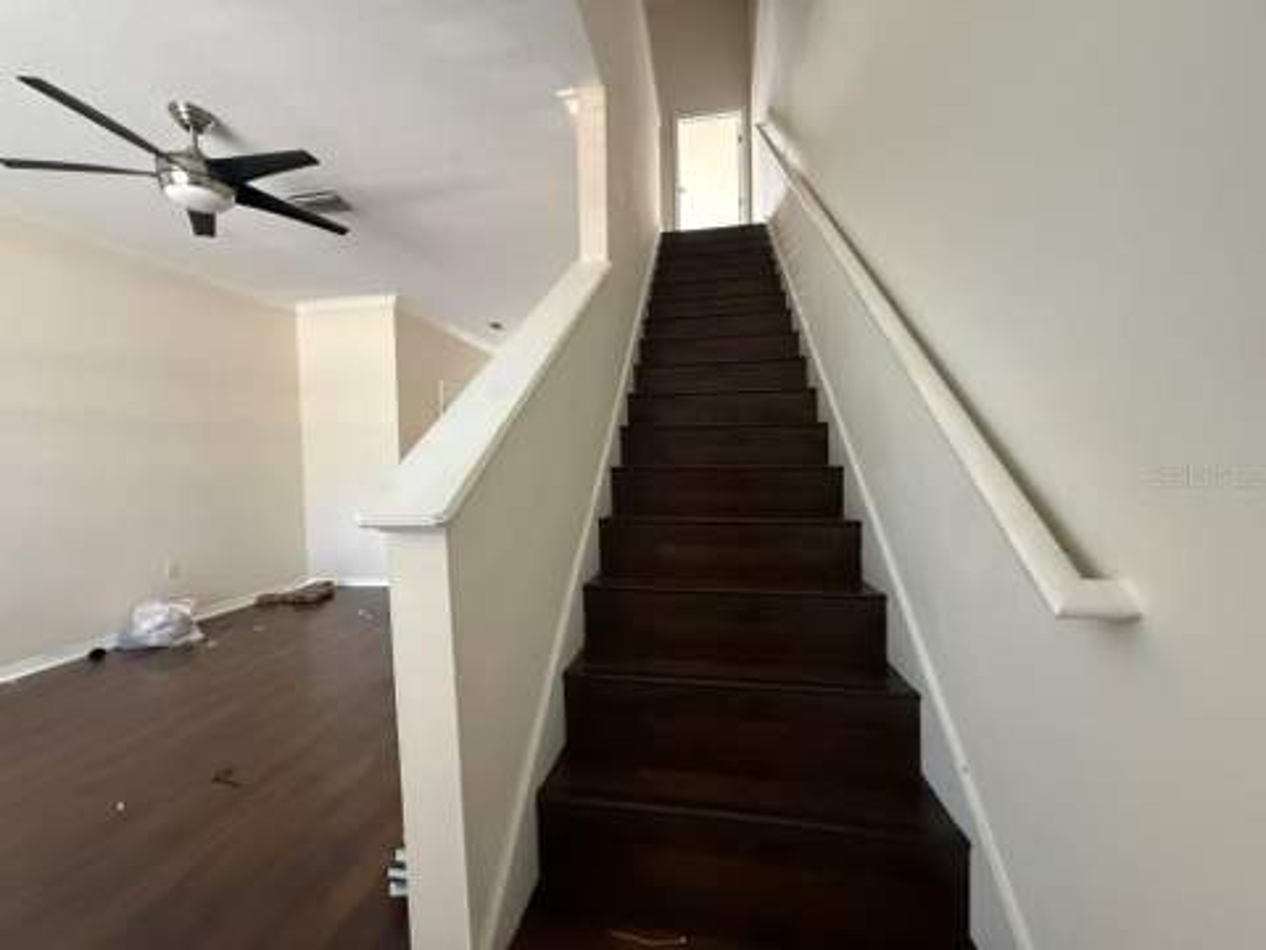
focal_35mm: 14
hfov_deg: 102.1
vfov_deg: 85.7
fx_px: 512
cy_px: 475
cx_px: 633
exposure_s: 1/60
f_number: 2.2
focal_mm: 2.22
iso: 800
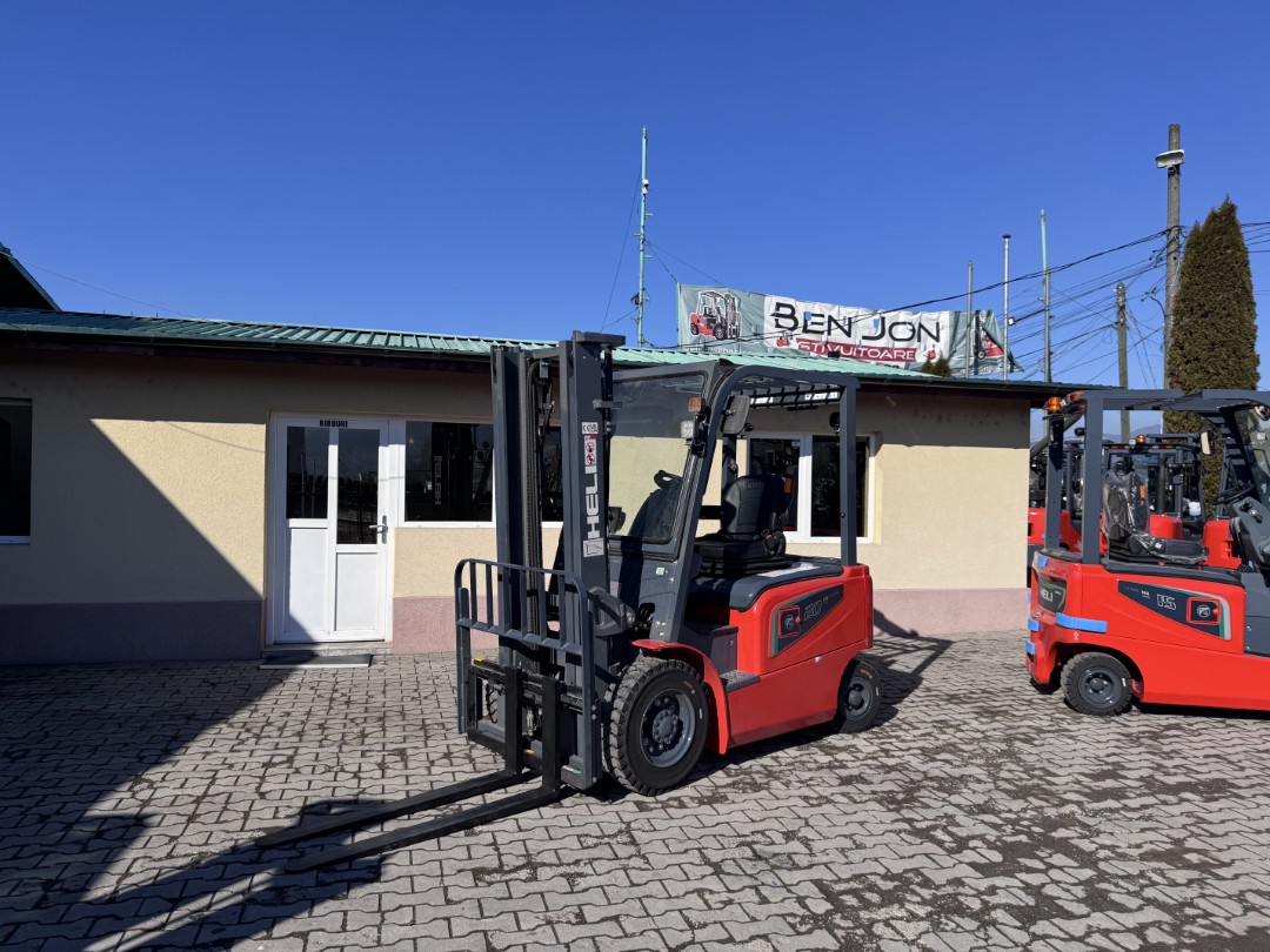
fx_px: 881
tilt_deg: -0.4
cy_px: 476
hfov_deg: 71.6
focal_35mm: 24
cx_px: 635
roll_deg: -1.3
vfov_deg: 56.8
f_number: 1.78
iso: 80
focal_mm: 6.76
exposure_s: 1/6410
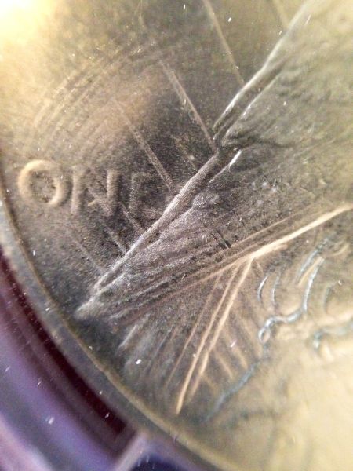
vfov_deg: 55.4
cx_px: 176
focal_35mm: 33
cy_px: 236
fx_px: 449
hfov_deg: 42.9
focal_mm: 4.12
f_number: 2.4
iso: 500
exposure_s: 1/15
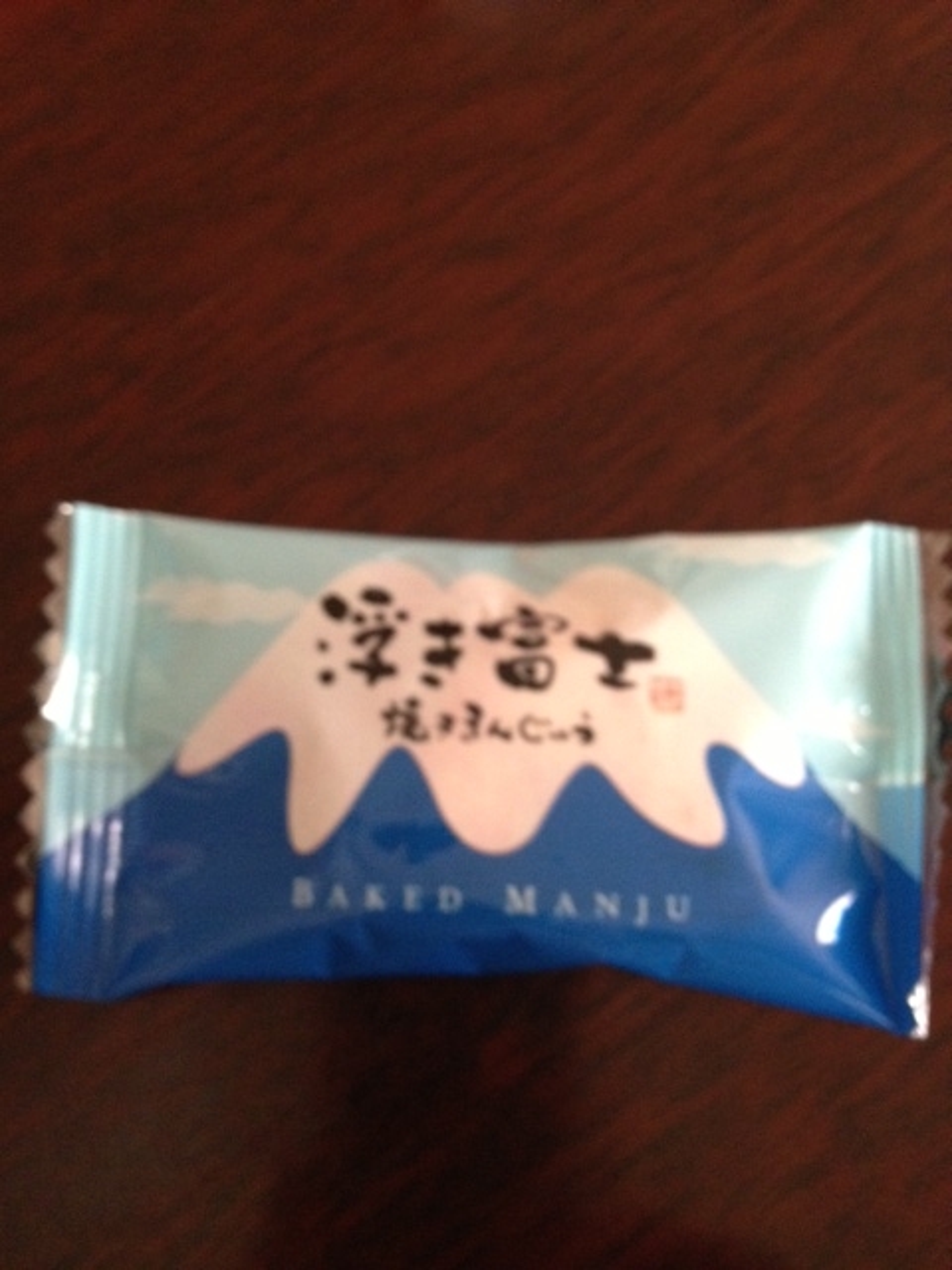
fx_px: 1283
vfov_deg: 52.6
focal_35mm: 35
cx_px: 476
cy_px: 635
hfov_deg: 40.7
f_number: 2.4
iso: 320
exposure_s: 1/20
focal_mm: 4.28
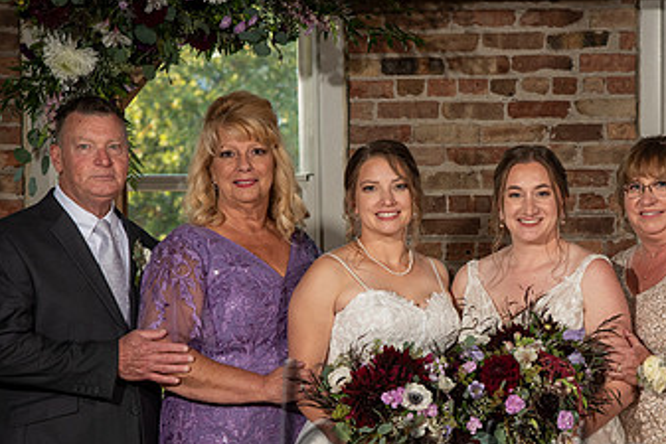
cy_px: 315
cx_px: 486
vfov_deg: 8.9
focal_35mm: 154
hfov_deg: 13.3
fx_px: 2850
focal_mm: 86
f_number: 6.3
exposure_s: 1/160
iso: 400
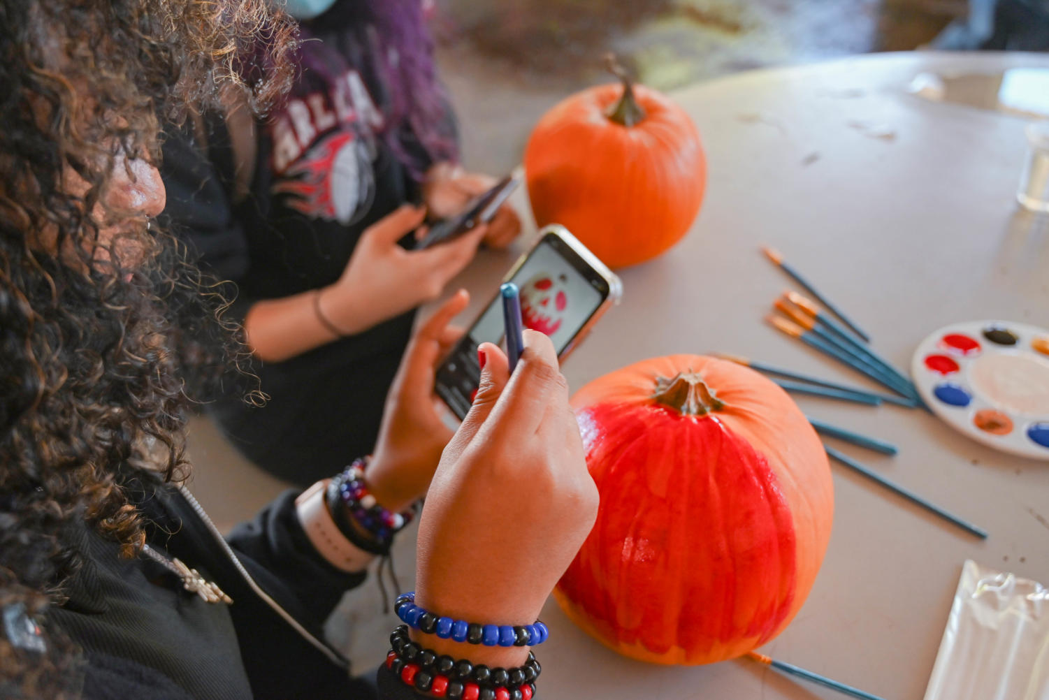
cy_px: 350
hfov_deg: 58.7
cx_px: 524
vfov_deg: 41.1
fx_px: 933
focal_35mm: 32
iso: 1250
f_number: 4
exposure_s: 1/200
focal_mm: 32
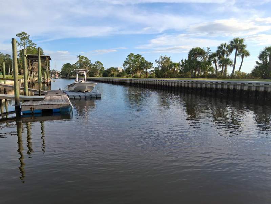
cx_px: 136
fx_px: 204
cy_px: 102
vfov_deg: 53.1
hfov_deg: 67.3
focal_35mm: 26
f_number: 1.8
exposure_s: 1/425
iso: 25
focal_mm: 3.98
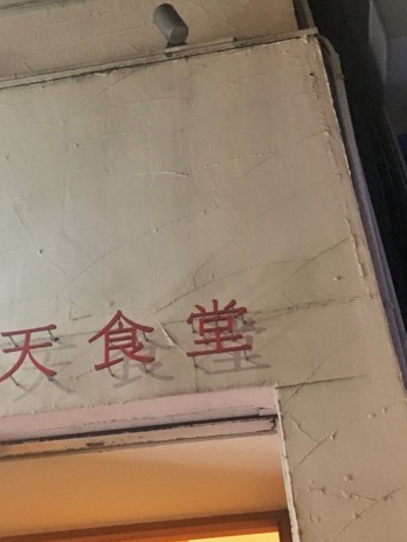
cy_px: 319
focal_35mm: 50
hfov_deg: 29.0
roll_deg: +2.3
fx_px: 784
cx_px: 149
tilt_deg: +37.4
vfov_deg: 38.1
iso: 64
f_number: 2.2
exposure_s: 1/4
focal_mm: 4.15
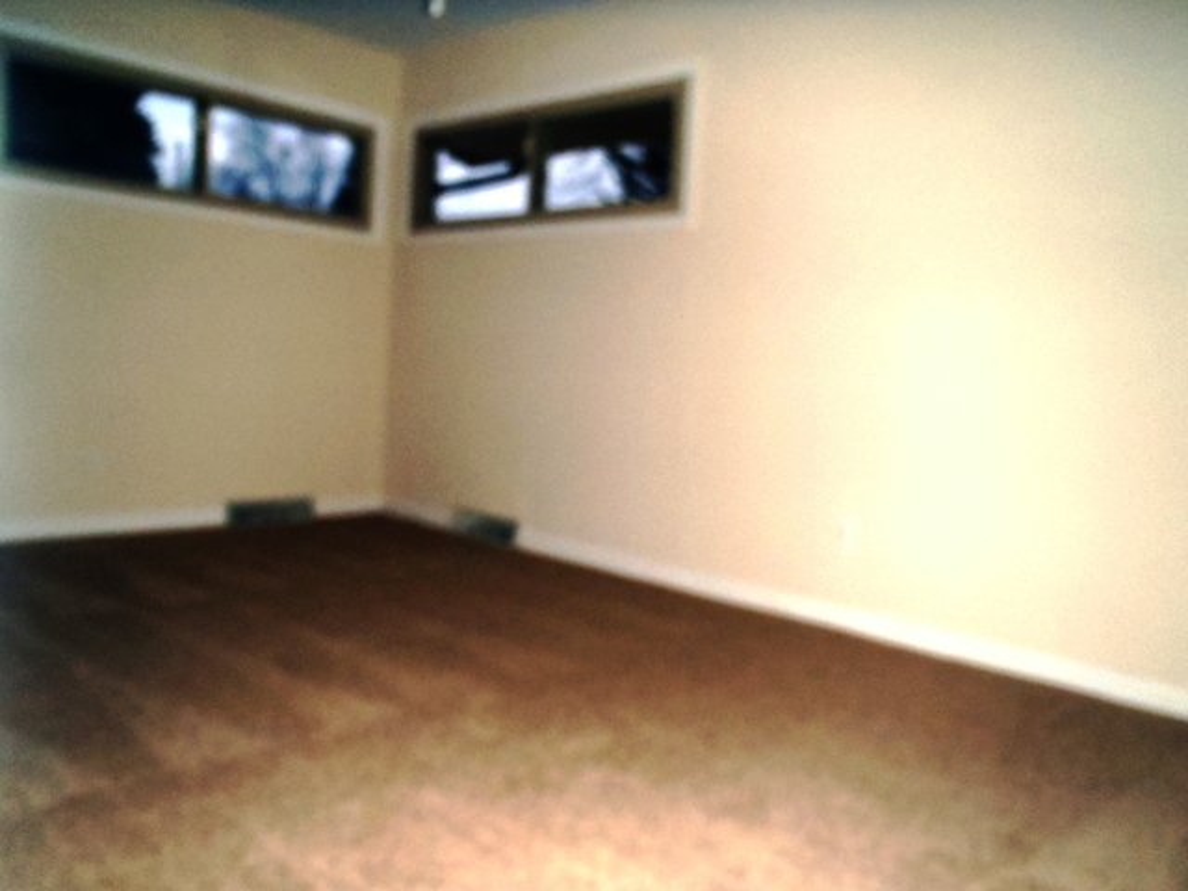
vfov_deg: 49.7
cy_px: 446
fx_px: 961
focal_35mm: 28
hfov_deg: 63.4
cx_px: 594
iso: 320
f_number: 3.9
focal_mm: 5
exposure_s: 1/30
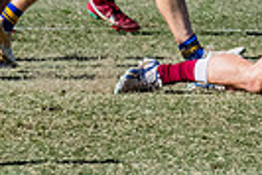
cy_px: -93
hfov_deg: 1.6
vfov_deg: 1.1
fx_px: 9326
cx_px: 512
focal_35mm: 1280
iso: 800
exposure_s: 1/1600
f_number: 9
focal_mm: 240
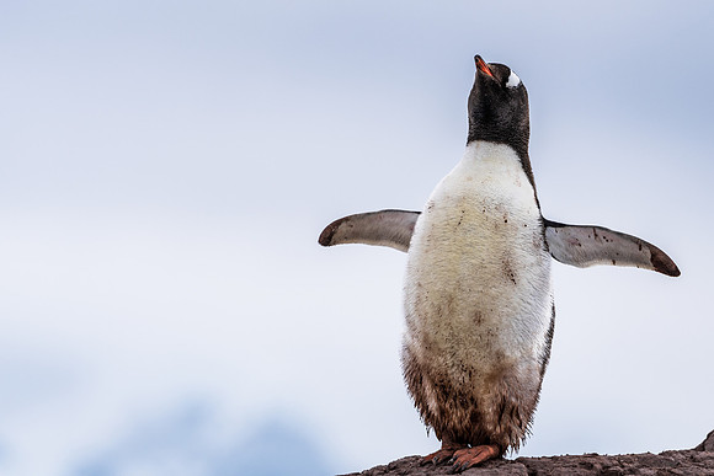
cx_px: 341
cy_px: 203
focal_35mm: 510
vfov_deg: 2.7
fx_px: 10112
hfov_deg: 4.0
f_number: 7.1
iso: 160
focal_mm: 444
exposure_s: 1/1000
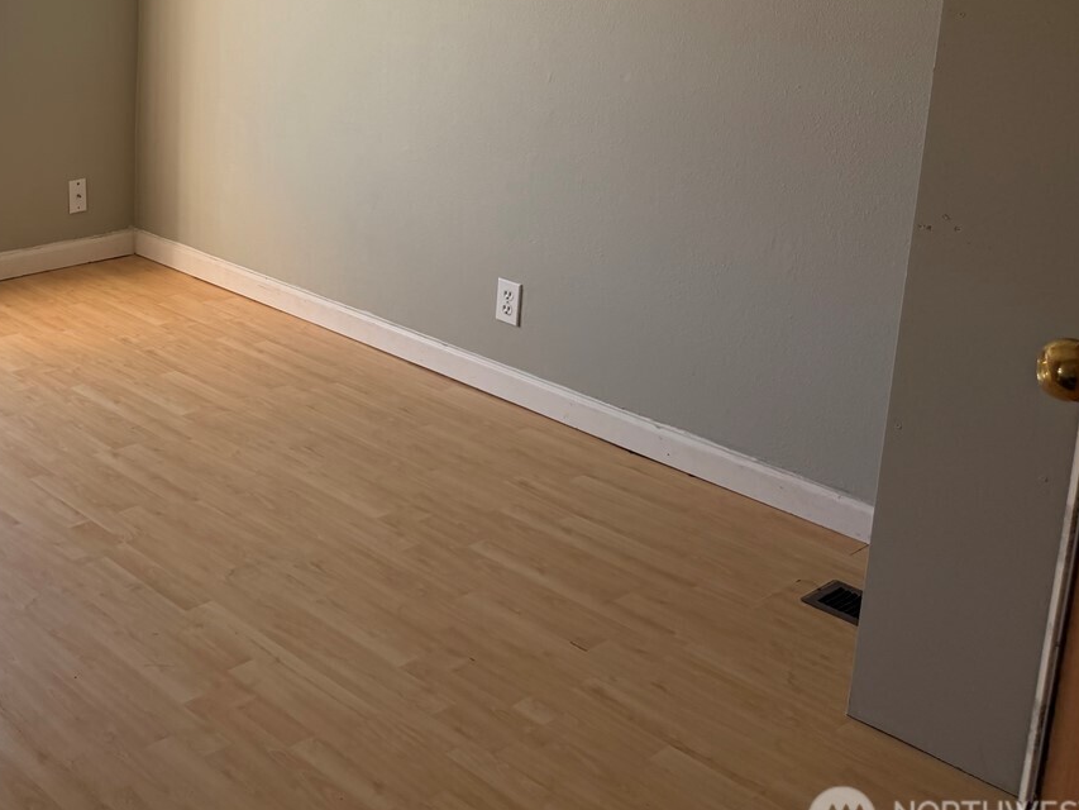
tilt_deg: -12.3
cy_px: 113
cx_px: 124
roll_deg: +1.8
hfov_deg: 39.3
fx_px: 1403
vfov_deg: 31.0
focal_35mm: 45
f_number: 1.78
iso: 100
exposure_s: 1/385
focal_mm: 6.76
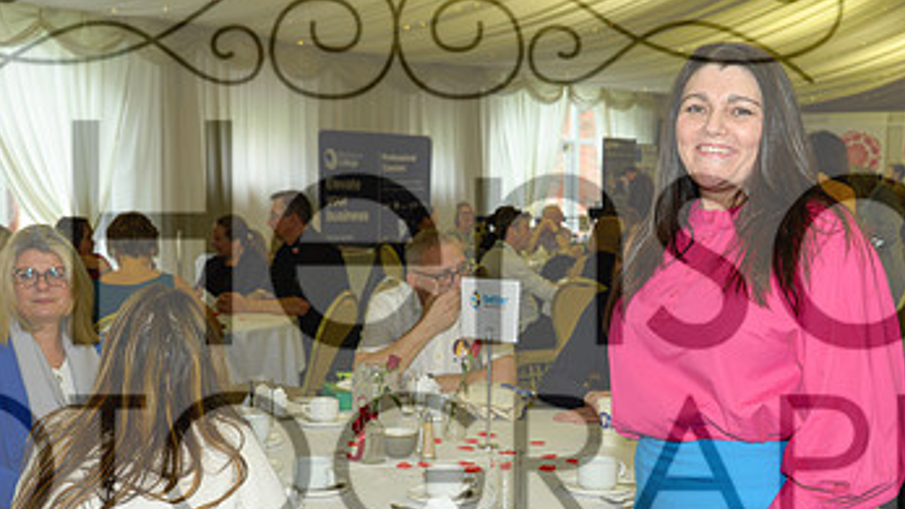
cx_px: 487
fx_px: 1320
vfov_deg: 21.8
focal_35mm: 55
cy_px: 321
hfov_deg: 37.8
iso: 1250
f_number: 4
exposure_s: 1/160
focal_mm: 27.5
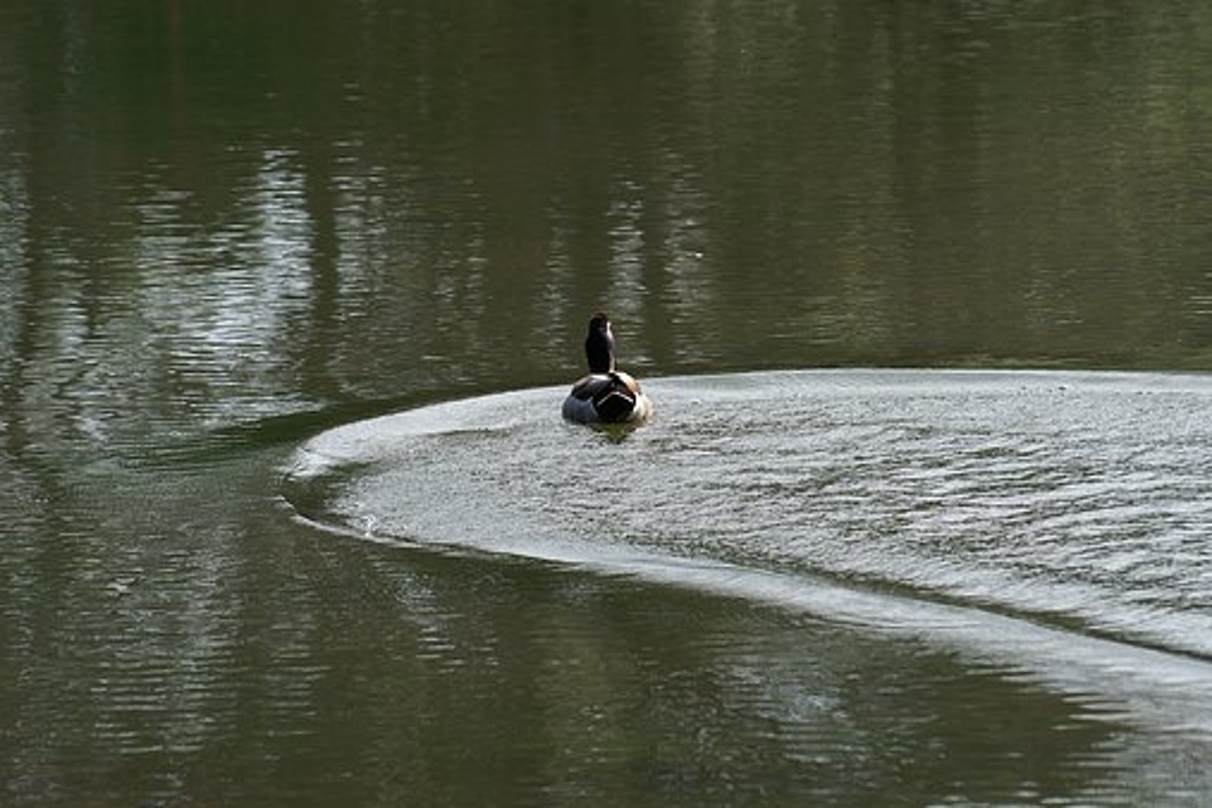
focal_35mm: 227
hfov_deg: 9.1
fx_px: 7642
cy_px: 404
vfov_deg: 6.1
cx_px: 607
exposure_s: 1/400
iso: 125
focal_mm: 150
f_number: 8
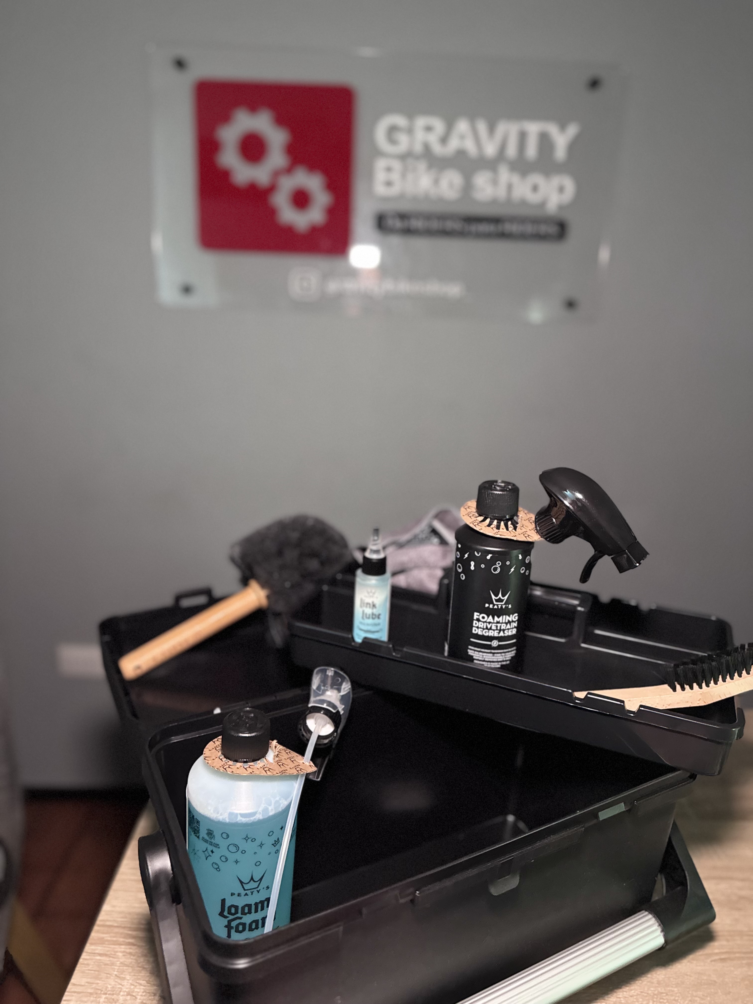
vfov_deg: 71.6
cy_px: 502
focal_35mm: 24
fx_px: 696
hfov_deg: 56.8
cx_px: 376
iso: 1000
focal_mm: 6.76
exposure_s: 1/40
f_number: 1.78
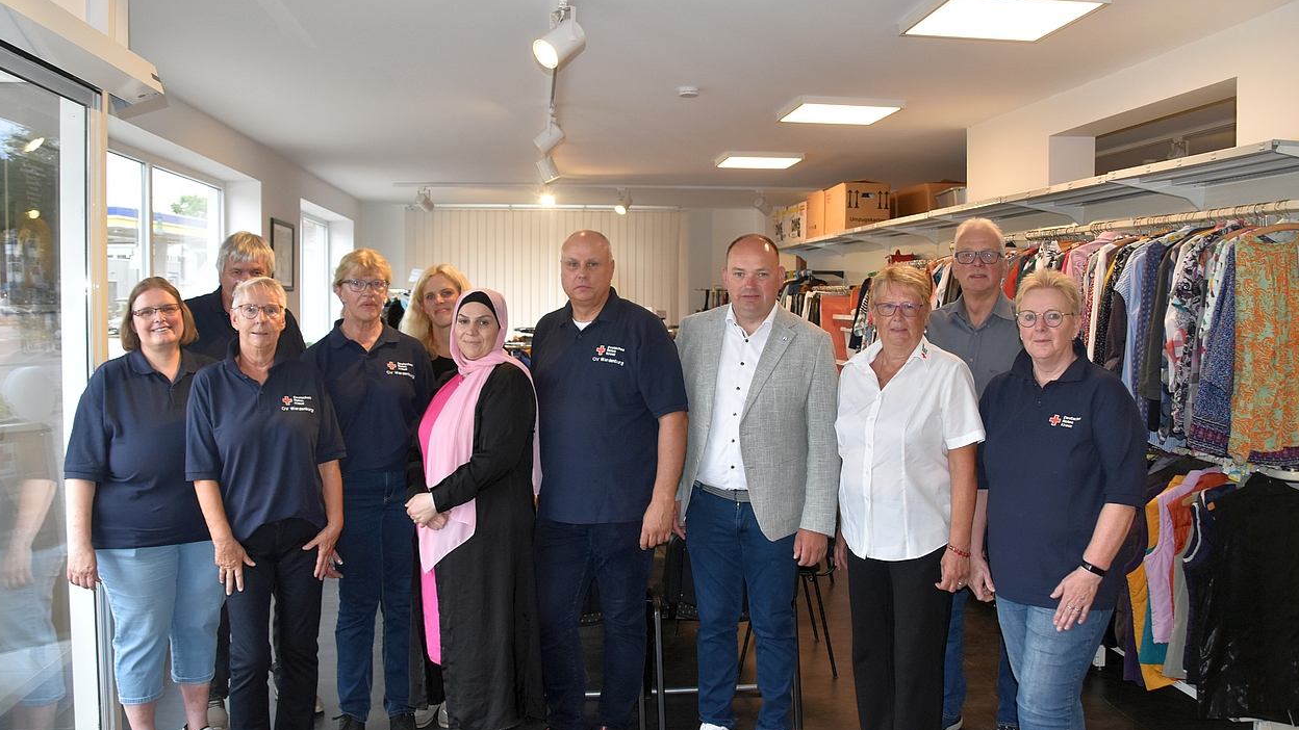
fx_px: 999
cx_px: 641
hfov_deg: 66.1
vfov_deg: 40.2
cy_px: 356
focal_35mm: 29
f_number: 5
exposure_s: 1/100
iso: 800
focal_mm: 18
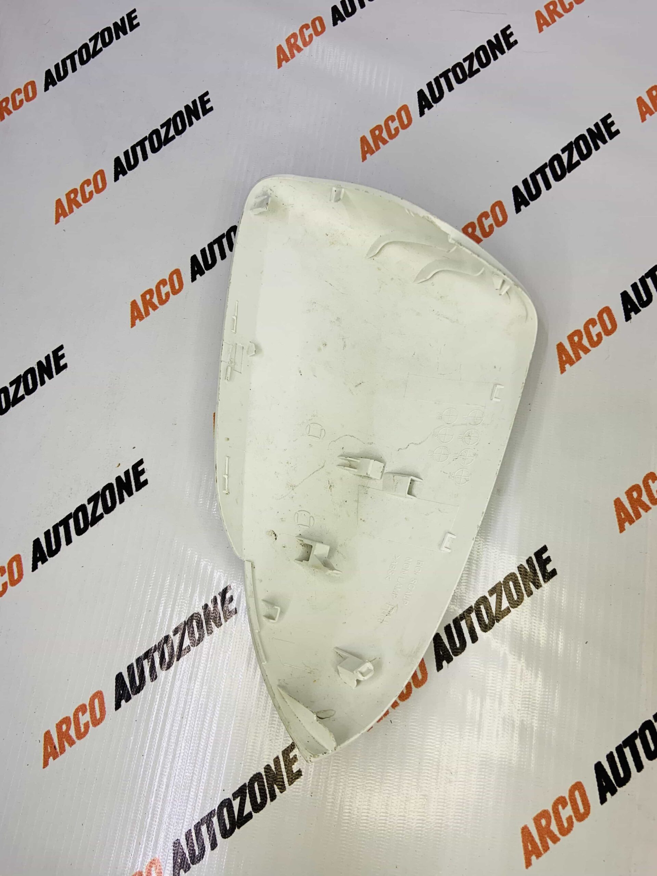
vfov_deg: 67.3
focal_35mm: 26
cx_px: 328
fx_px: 658
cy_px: 438
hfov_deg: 53.1
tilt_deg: -73.5
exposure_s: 1/100
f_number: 1.8
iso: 64
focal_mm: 4.25
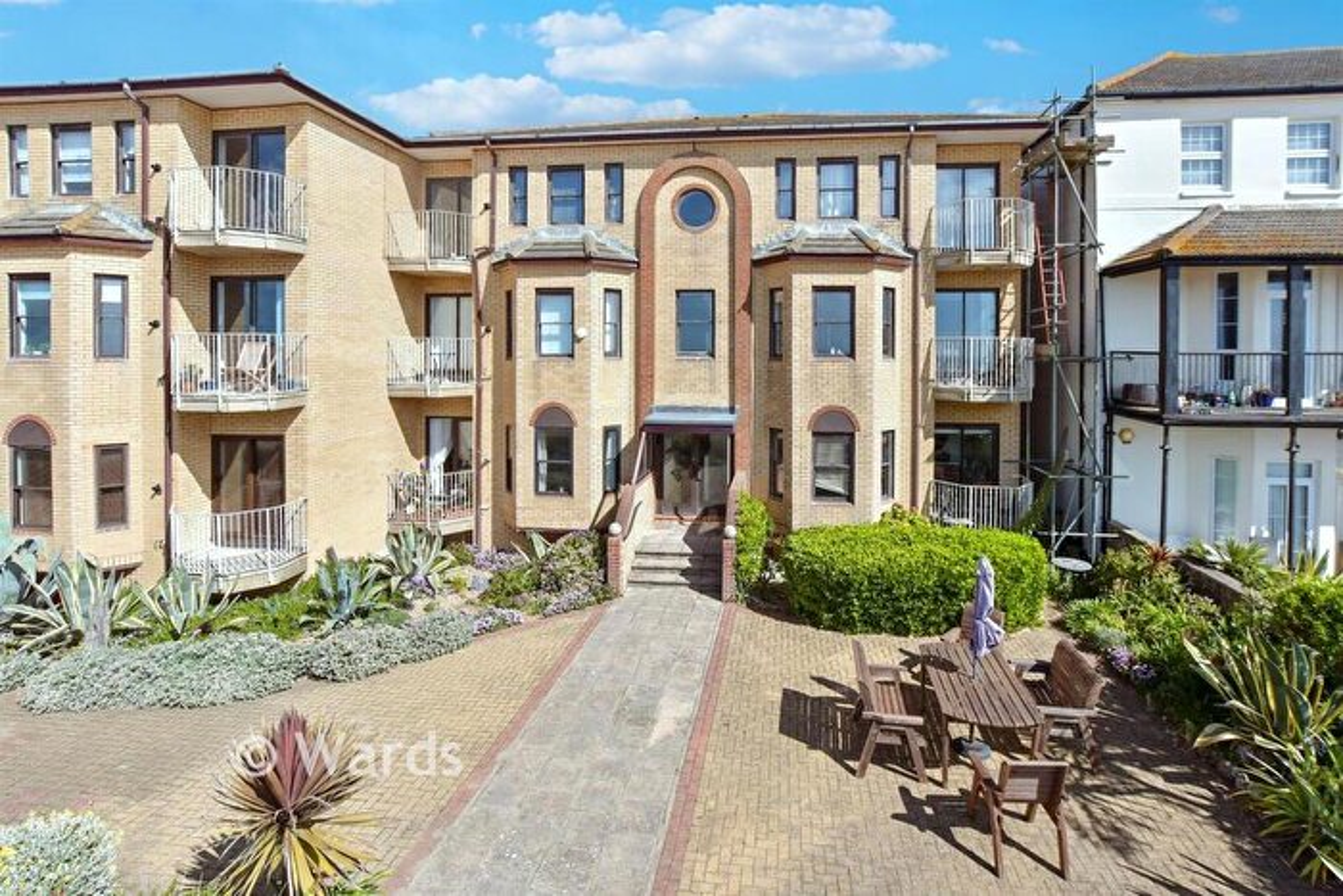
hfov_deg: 100.4
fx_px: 560
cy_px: 448
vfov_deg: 77.4
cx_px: 672
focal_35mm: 15
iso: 400
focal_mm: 10
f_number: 6.3
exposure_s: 1/1250
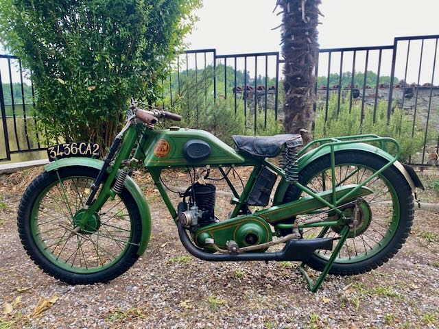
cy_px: 164
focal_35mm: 26
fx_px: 330
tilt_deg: -10.6
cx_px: 220
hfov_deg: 67.3
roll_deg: -0.3
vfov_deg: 53.1
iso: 32
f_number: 1.8
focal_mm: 4.25
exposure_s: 1/122
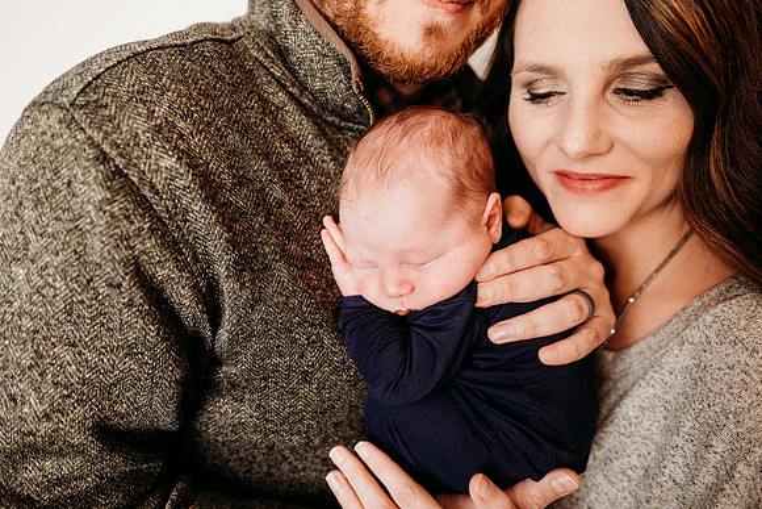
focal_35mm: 24
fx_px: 508
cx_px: 381
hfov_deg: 73.7
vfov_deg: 53.2
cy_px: 254
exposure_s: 1/200
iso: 200
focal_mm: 24
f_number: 2.8
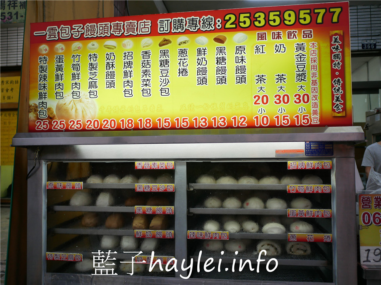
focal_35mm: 30
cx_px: 190
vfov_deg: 46.8
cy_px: 142
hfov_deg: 60.0
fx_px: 330
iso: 200
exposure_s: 1/160
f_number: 2
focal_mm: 15
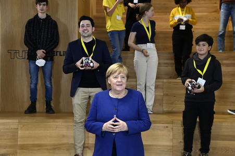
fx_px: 509
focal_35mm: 78
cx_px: 118
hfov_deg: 26.0
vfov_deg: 17.5
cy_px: 78
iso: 6400
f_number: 6.3
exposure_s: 1/250
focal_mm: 78
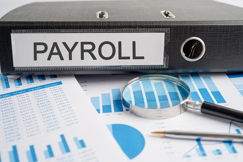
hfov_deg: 39.6
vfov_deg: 27.0
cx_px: 122
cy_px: 81
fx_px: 337
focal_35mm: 50
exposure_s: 1/100
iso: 100
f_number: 5
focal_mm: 50
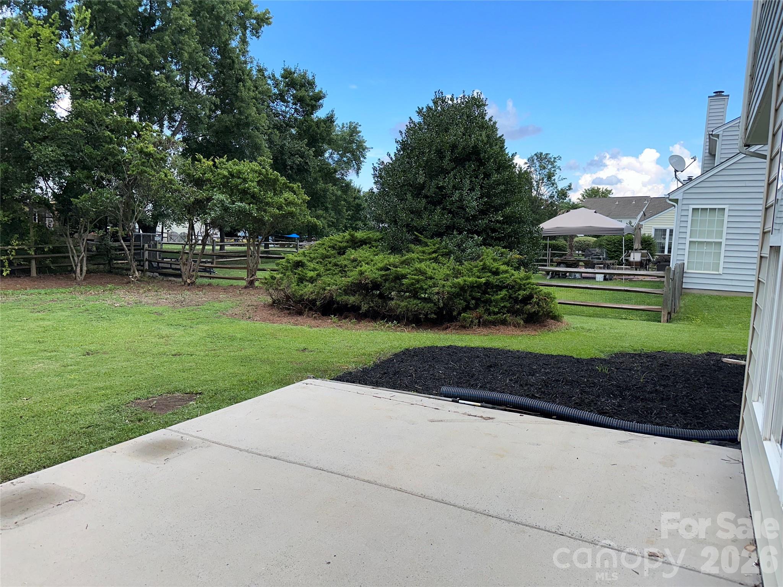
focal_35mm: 24
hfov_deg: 71.6
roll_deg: -2.1
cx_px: 392
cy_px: 294
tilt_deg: -6.4
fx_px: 543
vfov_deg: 56.8
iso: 50
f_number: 1.78
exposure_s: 1/2299
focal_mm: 6.86
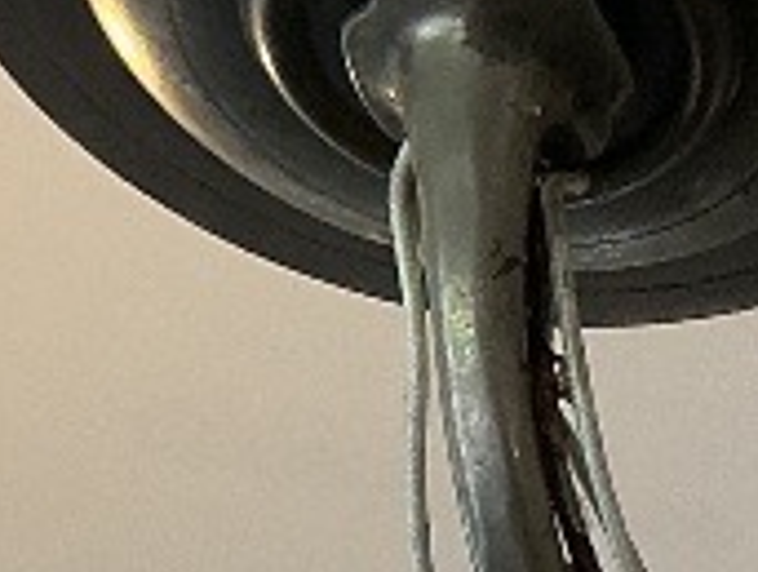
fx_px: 4455
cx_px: 1294
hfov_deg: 9.3
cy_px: 803
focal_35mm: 203
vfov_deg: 7.2
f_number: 1.8
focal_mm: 3
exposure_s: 1/50
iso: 50
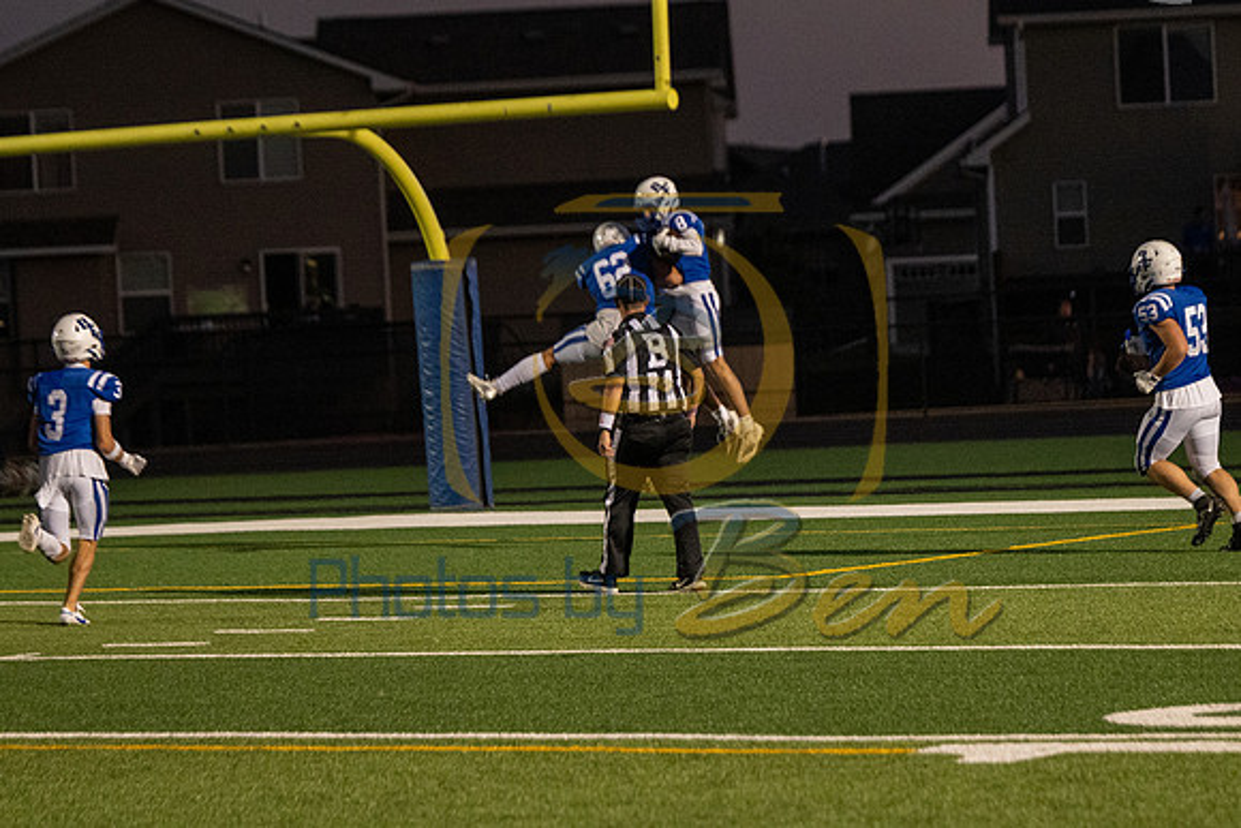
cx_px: 755
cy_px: 406
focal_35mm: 175
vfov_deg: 7.8
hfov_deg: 11.7
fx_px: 6045
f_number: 2.8
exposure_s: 1/1250
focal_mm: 99
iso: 2500
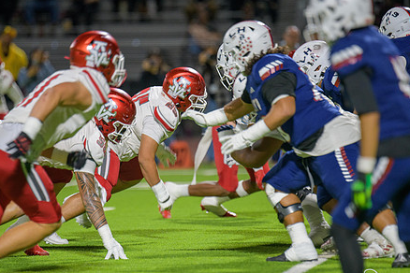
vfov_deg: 3.5
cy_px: 157
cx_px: 193
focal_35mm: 397
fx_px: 4521
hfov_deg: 5.2
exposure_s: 1/250
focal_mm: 300
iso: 1250
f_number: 2.8
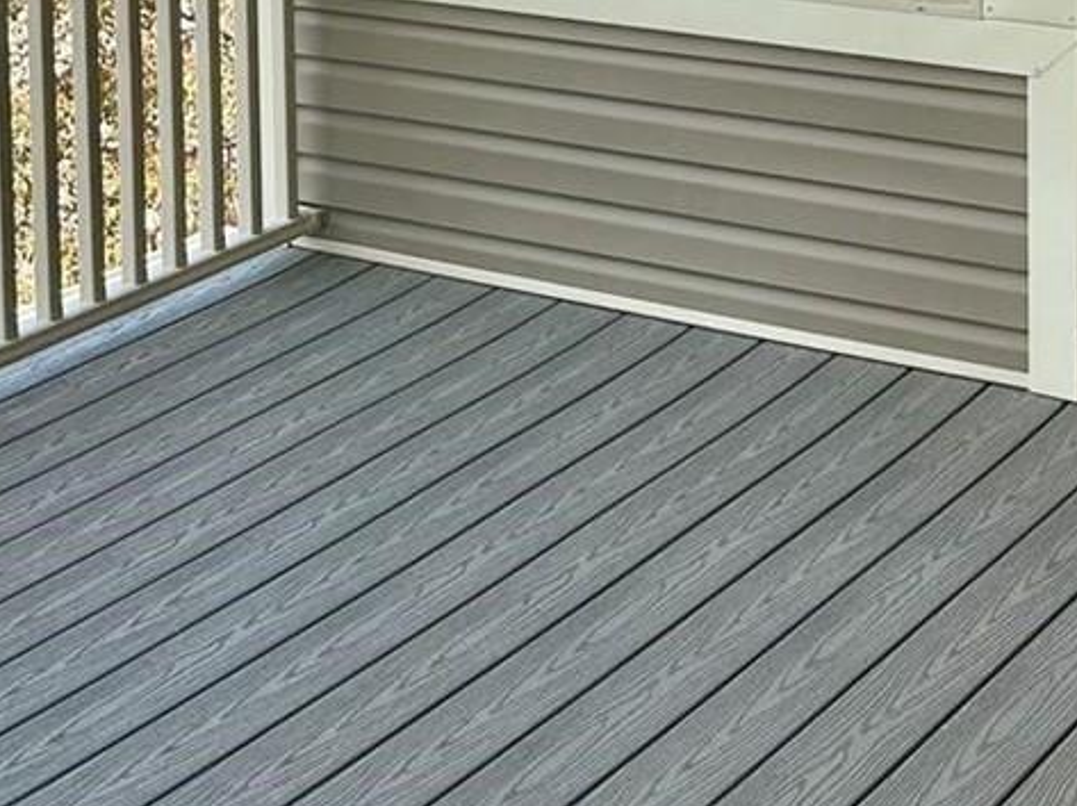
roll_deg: +1.3
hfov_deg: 21.8
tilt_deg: -3.2
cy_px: -313
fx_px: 2736
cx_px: 102
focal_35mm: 88
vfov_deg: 15.7
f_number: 1.5
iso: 50
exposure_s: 1/1209
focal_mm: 5.7
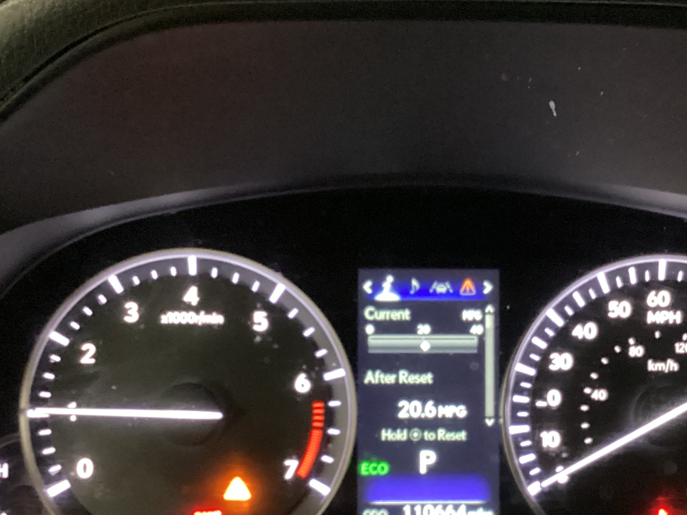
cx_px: 440
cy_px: 405
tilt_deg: -28.7
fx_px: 1072
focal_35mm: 54
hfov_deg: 35.3
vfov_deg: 26.6
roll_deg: -2.3
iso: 640
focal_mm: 3.3
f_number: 2.4
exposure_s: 1/20
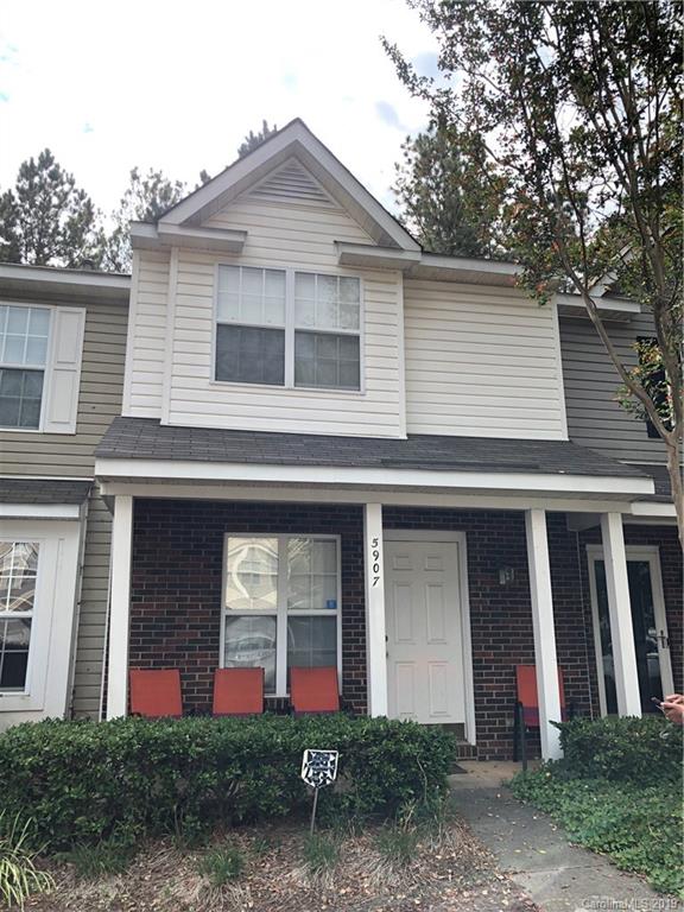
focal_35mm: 28
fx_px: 738
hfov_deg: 49.7
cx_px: 342
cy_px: 456
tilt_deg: +14.6
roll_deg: +0.7
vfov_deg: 63.4
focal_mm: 4
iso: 20
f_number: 1.8
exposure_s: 1/631
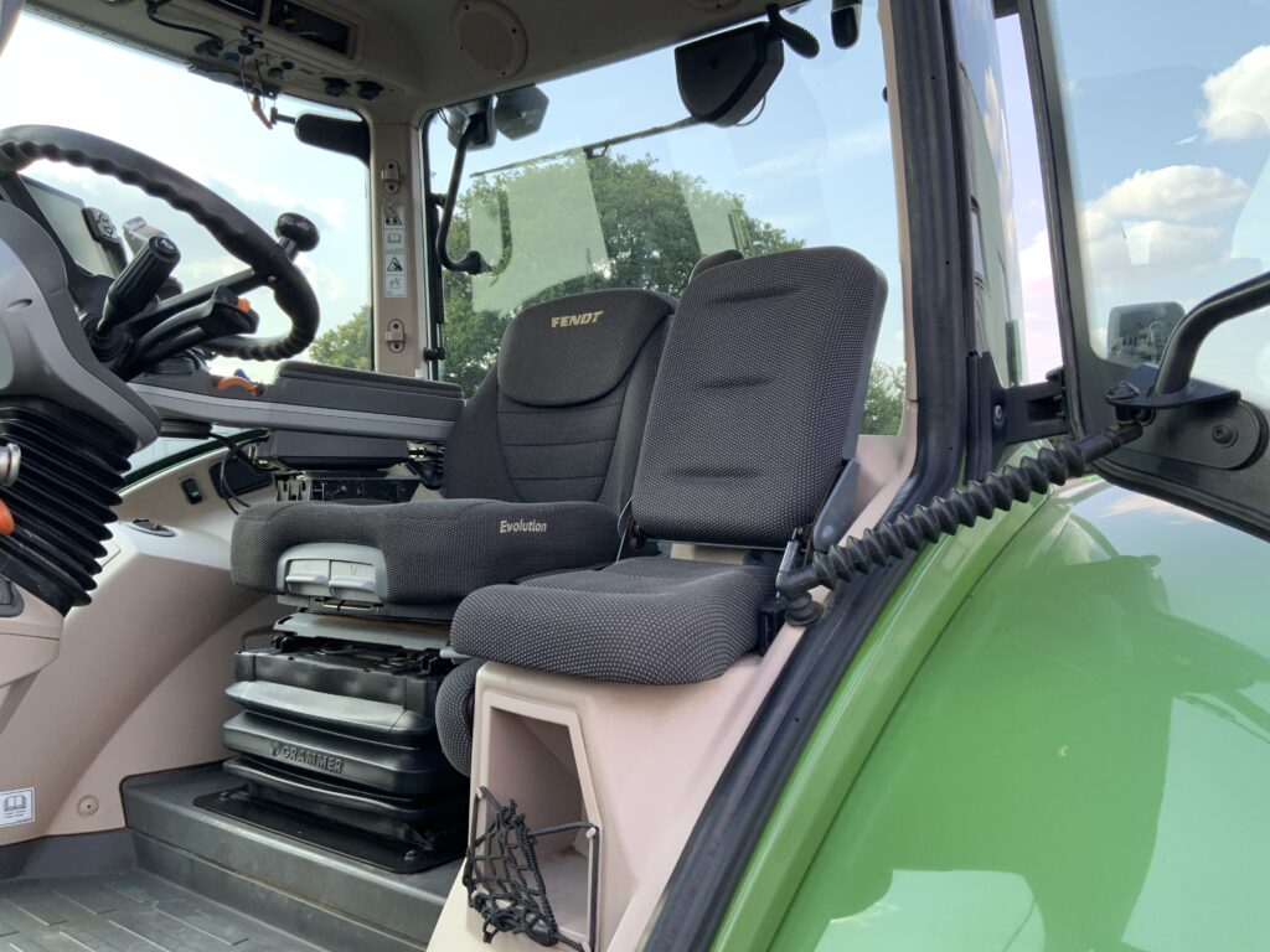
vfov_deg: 48.2
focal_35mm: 29
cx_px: 635
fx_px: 1064
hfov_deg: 61.7
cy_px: 476
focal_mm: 3
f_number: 1.8
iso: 16
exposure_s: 1/182
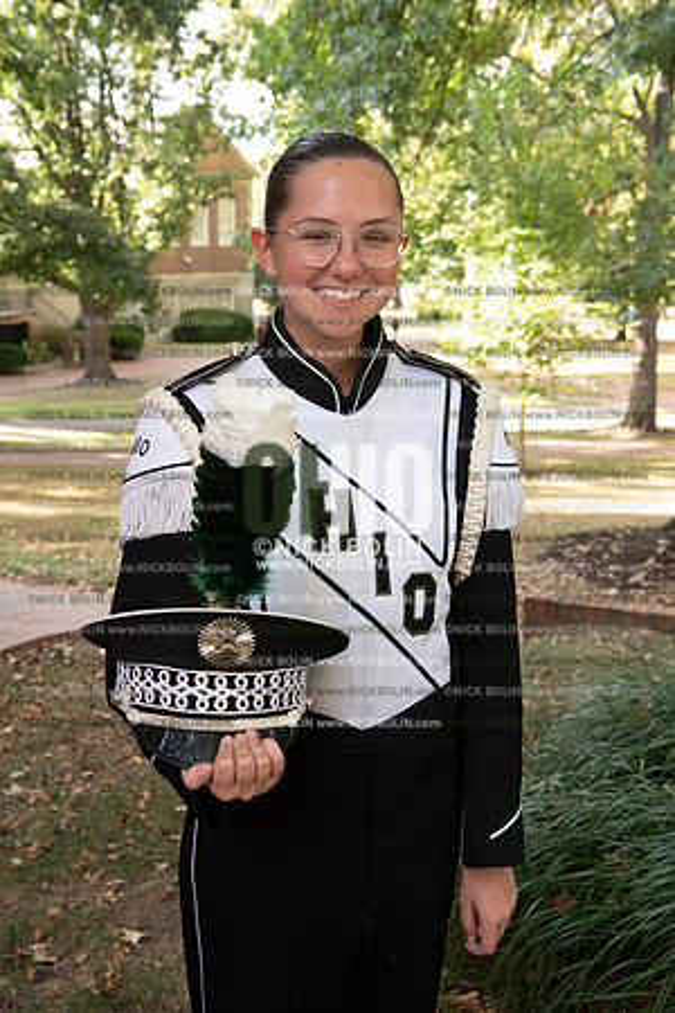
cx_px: 338
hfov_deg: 27.0
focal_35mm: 50
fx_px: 1406
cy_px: 506
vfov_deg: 39.6
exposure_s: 1/100
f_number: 8
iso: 800
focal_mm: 50
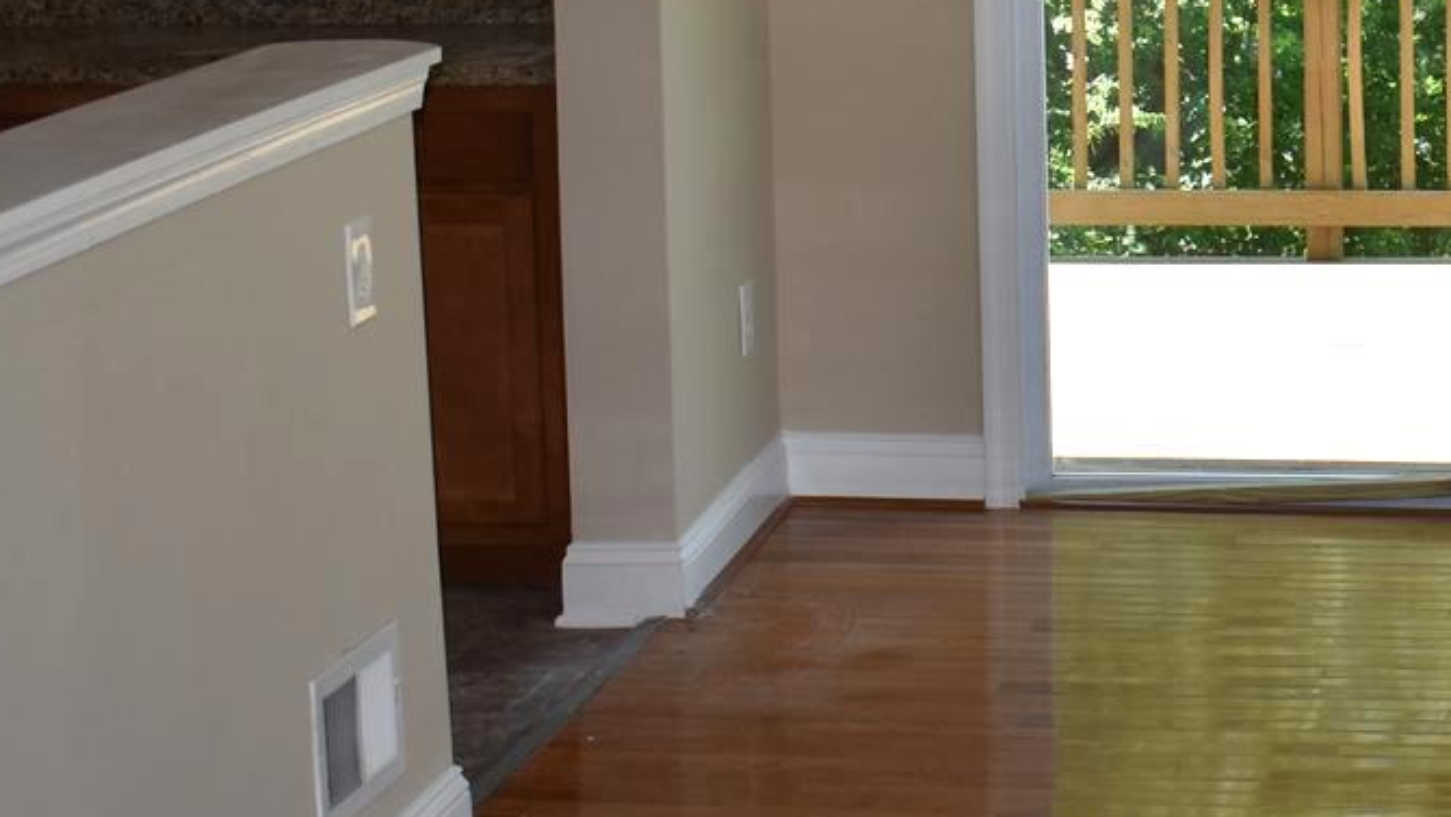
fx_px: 3694
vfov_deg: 12.5
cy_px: -3
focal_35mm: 96
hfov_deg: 21.5
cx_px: 1434
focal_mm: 20
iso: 100
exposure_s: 1/160
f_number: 3.5
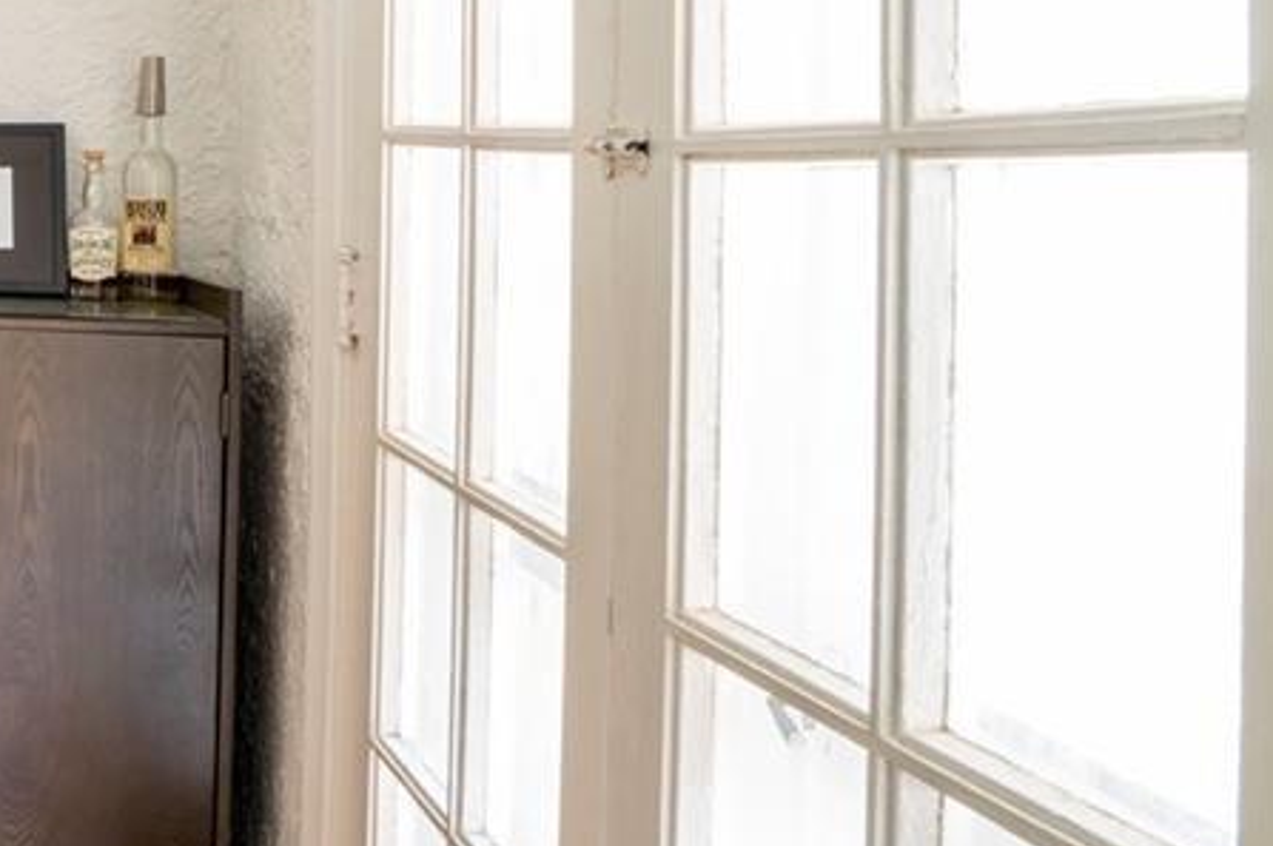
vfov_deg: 30.6
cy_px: 208
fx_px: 1519
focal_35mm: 43
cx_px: -852
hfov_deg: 25.2
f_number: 11
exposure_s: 8
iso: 100
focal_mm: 12
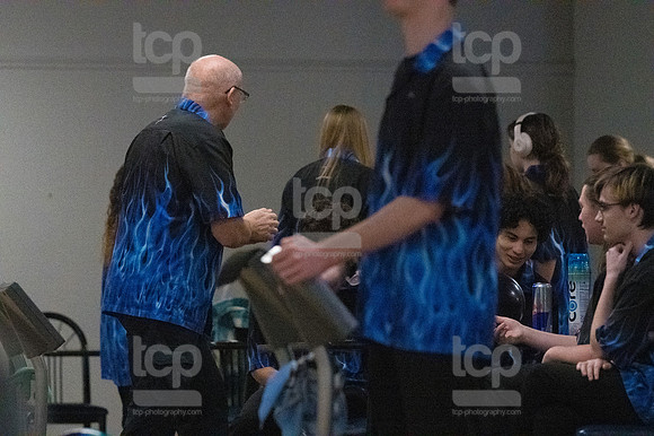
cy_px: 218
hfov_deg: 8.9
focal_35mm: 232
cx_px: 327
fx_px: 4212
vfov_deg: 5.9
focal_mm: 155
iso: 10000
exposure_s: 1/1250
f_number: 4
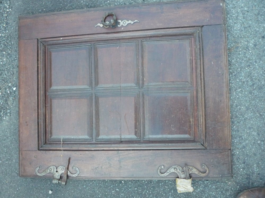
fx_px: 230
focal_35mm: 30
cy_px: 99
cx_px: 132
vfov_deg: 46.8
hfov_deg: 60.0
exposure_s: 1/125
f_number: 3.3
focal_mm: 5.2
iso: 400
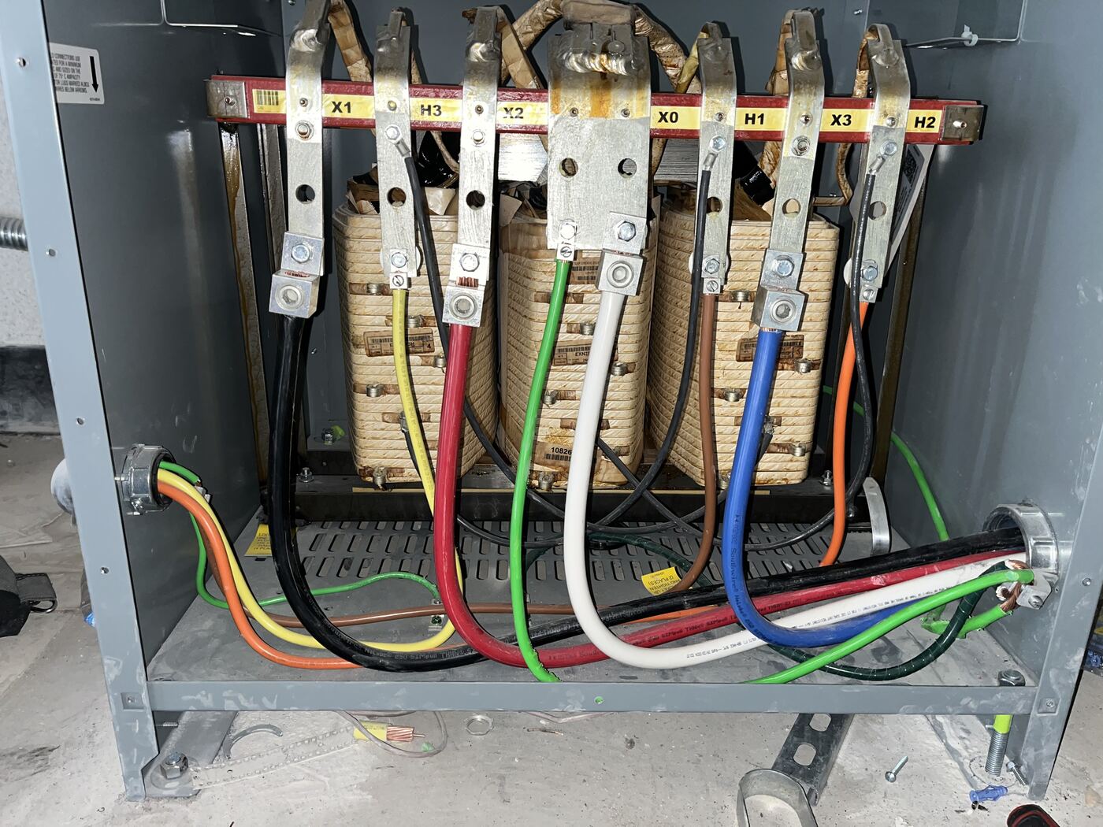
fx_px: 828
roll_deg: -1.5
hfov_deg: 67.3
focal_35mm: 26
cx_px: 552
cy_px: 414
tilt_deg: -19.5
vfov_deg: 53.1
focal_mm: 5.1
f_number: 1.6
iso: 64
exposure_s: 1/4
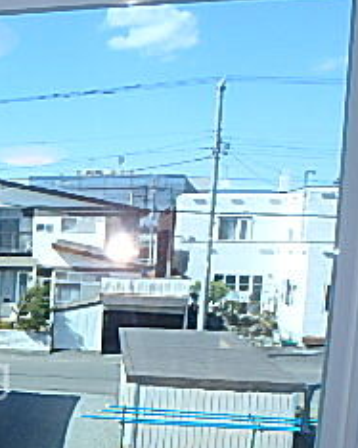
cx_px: -111
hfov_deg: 23.8
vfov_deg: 32.4
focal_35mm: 56
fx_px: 742
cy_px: 377
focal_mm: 3.7
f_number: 3.5
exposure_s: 1/500
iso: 125
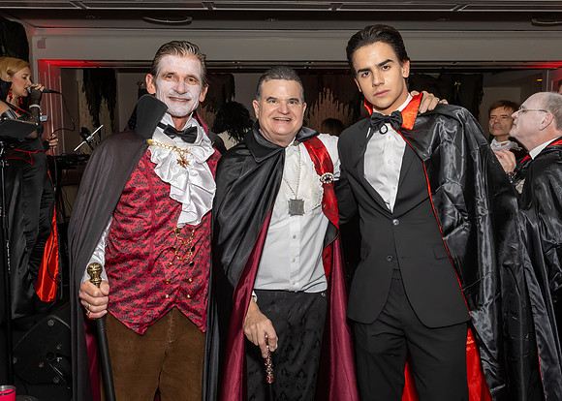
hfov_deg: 52.1
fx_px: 573
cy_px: 203
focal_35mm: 36
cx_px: 313
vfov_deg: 38.6
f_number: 8
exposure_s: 1/250
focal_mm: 19
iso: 1000
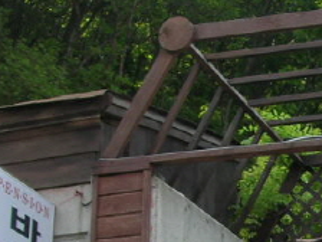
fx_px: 1265
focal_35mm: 136
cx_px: 486
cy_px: 347
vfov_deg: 10.6
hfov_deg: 13.6
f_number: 4.8
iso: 64
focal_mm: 7.8
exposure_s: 1/106
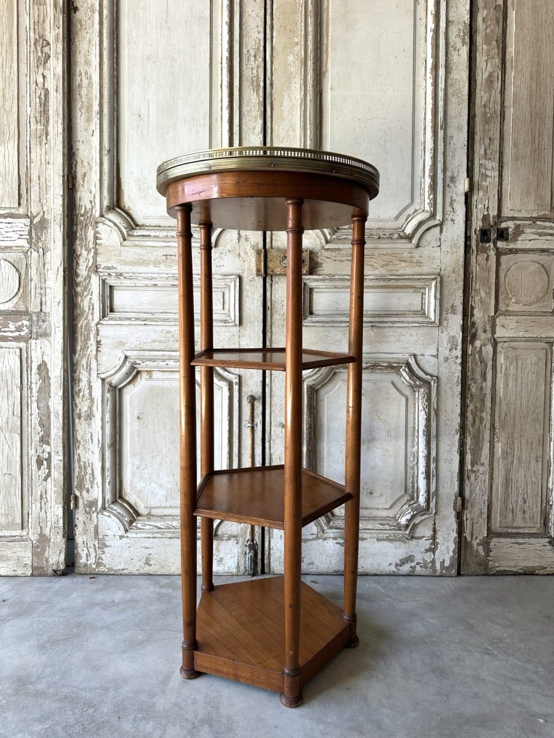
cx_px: 277
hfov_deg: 56.8
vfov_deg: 71.6
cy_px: 369
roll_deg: -1.0
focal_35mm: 24
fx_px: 512
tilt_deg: -7.1
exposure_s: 1/140
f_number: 1.78
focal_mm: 6.86
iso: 64
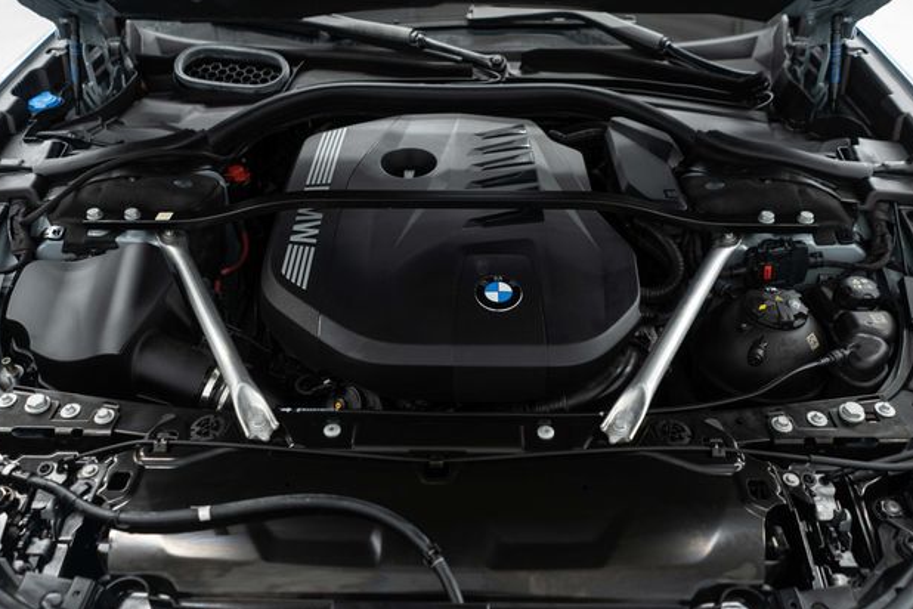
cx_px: 451
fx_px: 735
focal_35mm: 29
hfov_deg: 63.7
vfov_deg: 45.0
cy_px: 304
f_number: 3.2
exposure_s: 1/50
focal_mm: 28
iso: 640
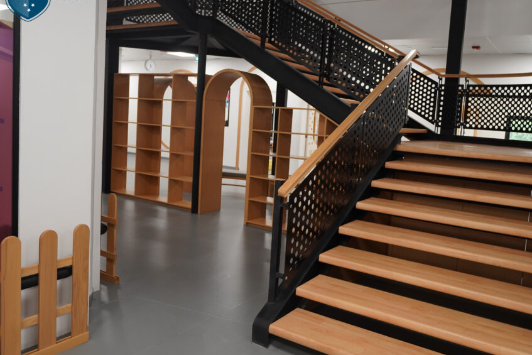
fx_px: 429
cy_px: 157
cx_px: 301
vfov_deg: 44.9
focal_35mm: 29
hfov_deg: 63.4
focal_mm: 16.4
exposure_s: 1/80
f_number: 2.8
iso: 400
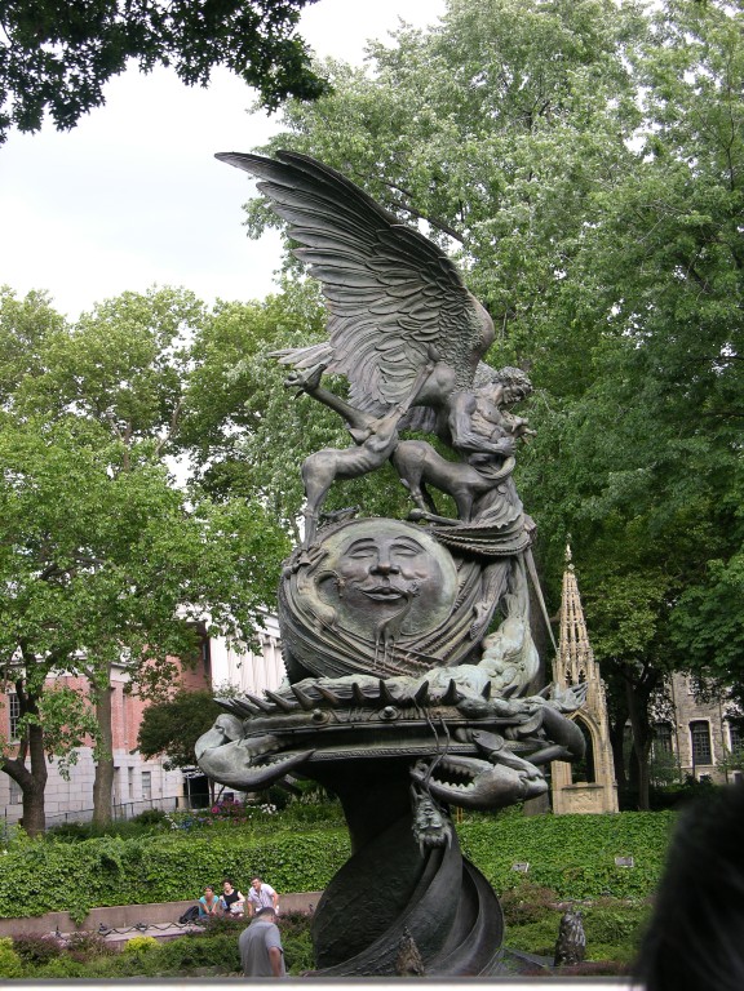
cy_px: 496
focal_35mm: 66
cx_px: 372
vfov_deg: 29.4
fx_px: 1891
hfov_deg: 22.3
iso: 50
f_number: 4.1
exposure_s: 1/84.1
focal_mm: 16.8
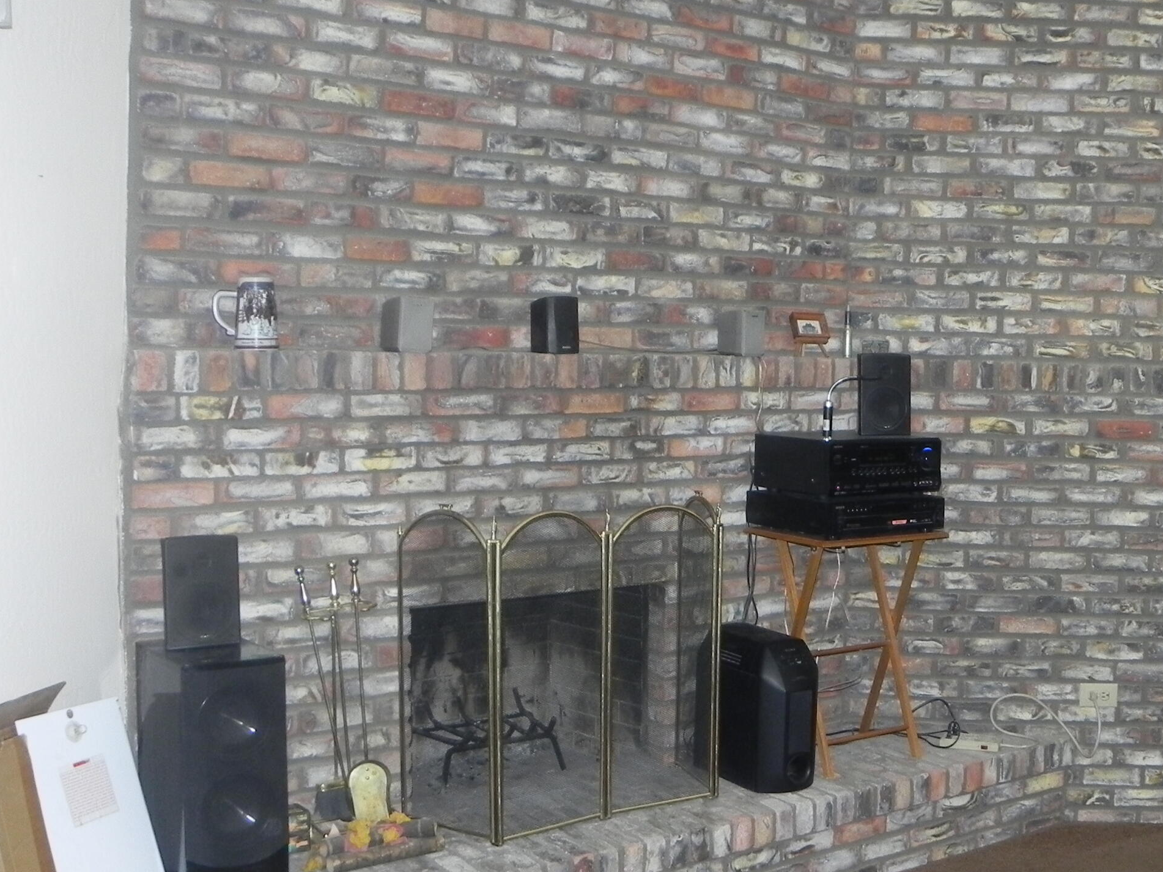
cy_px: 450
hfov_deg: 44.1
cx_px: 885
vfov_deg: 35.1
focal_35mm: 41
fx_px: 1378
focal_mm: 4.6
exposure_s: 1/30
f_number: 3.5
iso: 256
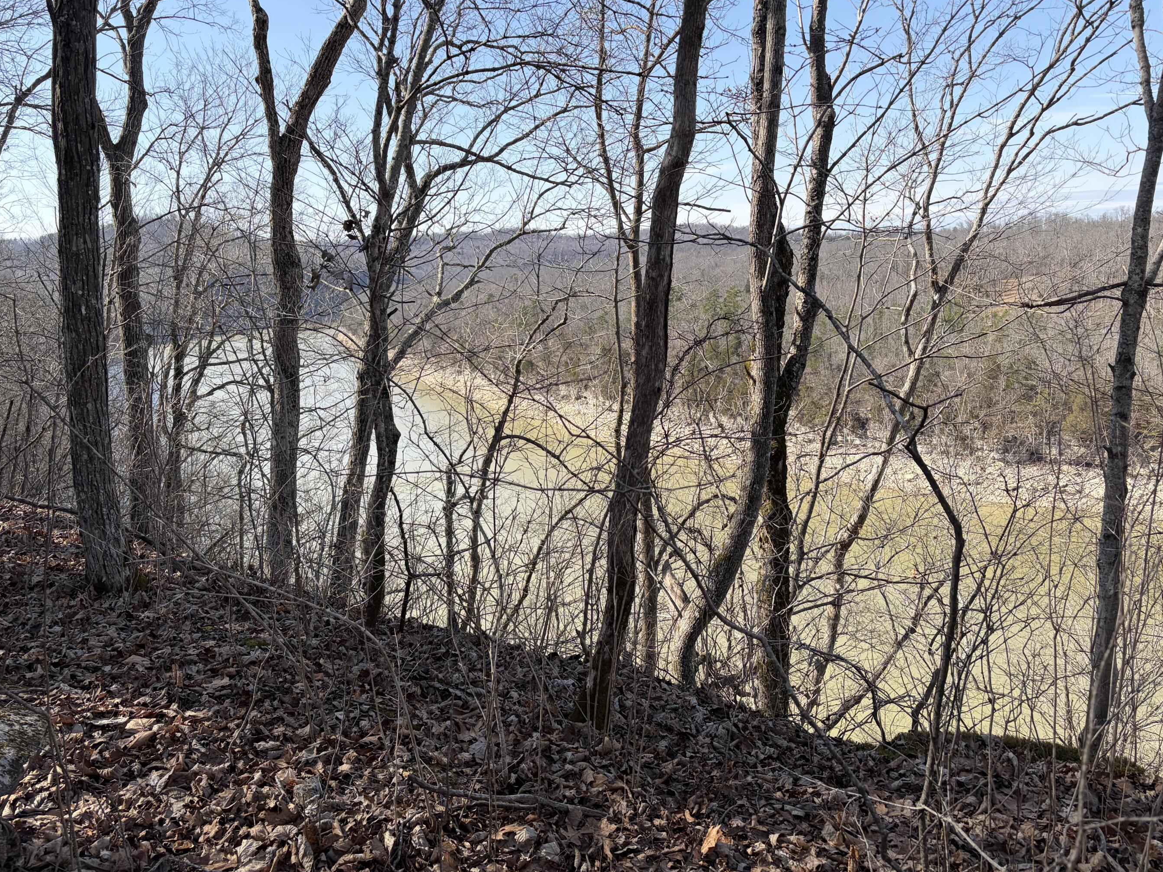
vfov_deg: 48.2
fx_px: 974
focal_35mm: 29
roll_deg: +3.1
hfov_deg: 61.7
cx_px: 566
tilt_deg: -10.2
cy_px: 447
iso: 50
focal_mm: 5.96
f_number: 1.6
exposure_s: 1/1626
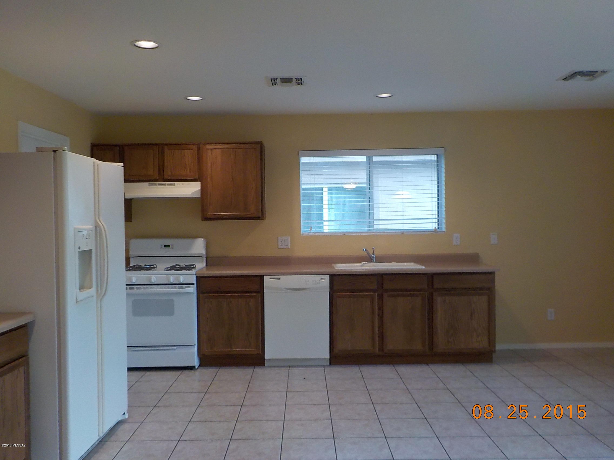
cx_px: 307
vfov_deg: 46.8
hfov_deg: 60.0
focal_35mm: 30
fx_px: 532
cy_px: 230
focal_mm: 4.1
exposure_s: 1/30
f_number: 3.3
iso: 220
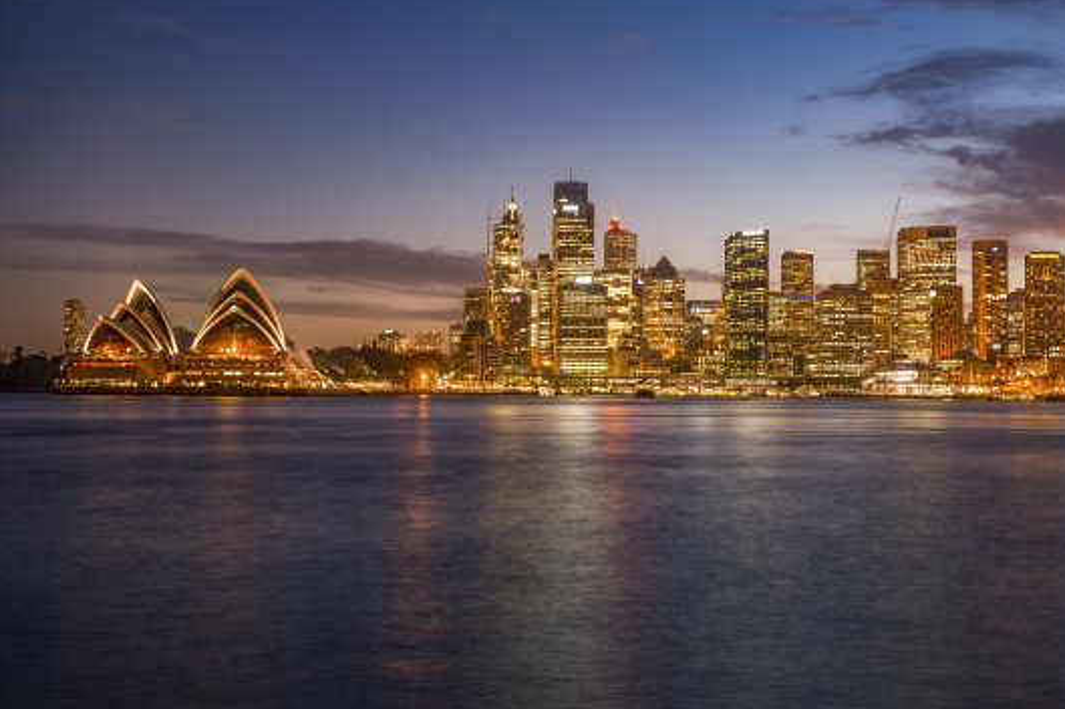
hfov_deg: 44.4
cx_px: 612
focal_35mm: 44
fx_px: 1301
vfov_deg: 30.4
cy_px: 304
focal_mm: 38
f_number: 4.5
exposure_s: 8
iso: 50
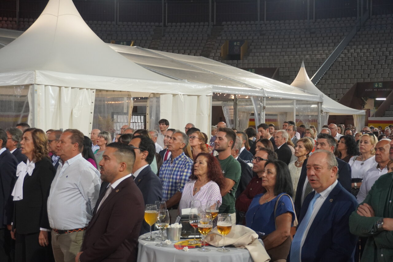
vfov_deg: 24.4
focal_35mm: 56
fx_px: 606
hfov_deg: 35.9
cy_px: 131
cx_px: 196
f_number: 5.6
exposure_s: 1/160
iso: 1250
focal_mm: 37
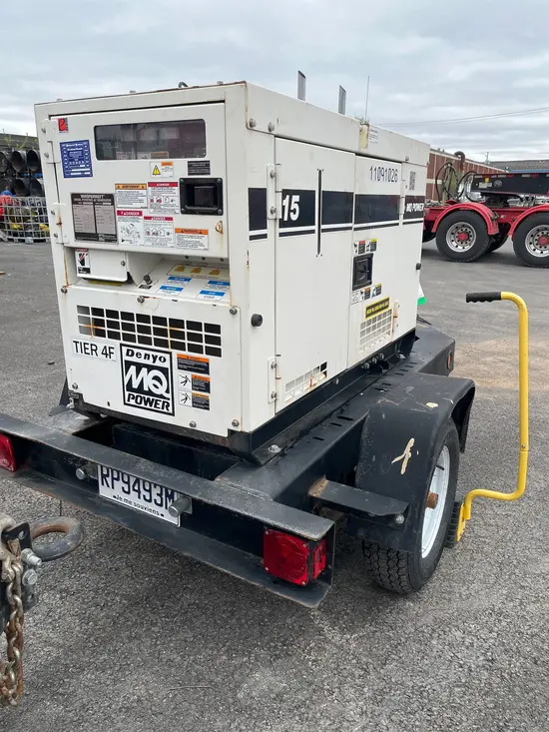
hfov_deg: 53.1
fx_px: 550
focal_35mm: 26
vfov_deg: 67.3
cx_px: 274
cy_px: 366
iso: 50
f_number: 1.6
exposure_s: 1/1862
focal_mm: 5.1
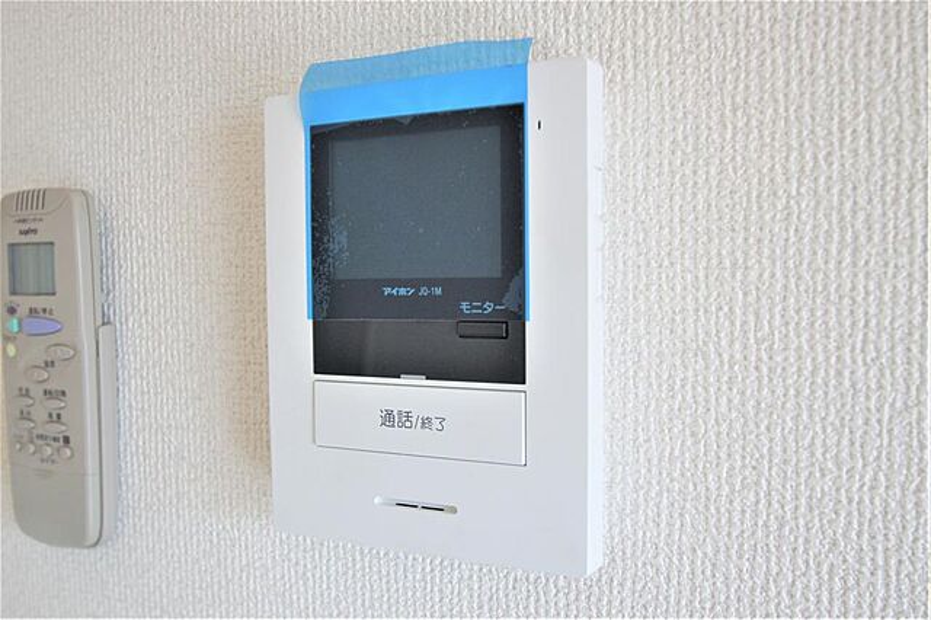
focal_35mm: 30
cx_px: 466
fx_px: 775
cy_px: 310
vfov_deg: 43.6
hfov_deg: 62.0
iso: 250
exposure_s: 1/40
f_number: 4.5
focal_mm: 20
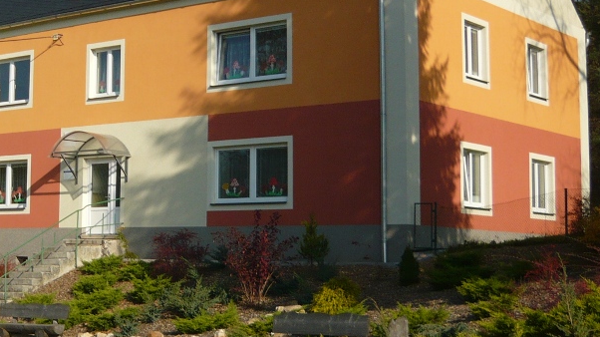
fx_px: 1129
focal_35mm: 71
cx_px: 32
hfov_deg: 28.3
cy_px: 101
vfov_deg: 16.9
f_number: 8
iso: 100
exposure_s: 1/250
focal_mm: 5.5
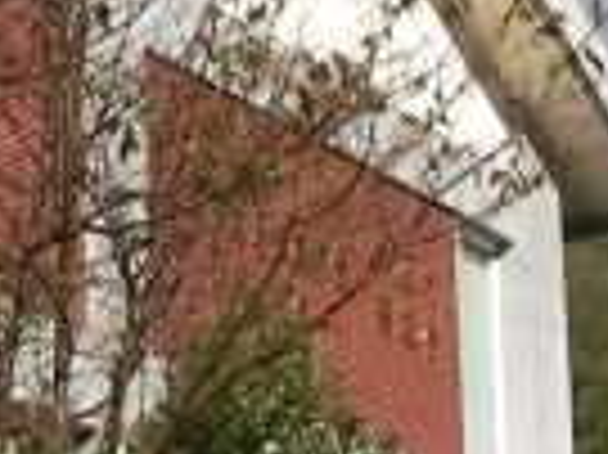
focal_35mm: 243
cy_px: 225
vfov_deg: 6.1
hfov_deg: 8.1
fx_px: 4264
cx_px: -5
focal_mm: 6.3
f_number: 5.6
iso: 50
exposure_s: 1/353
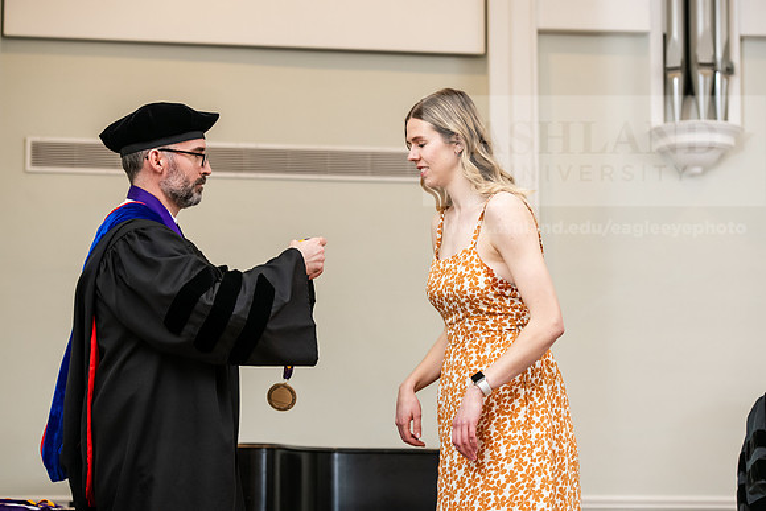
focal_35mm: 95
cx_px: 383
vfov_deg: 14.4
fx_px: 2022
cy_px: 256
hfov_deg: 21.5
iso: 1600
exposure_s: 1/200
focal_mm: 95
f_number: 4.5
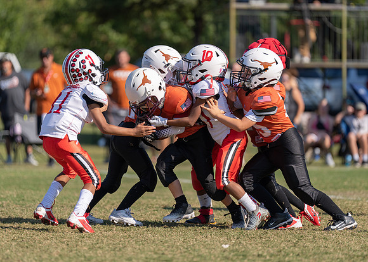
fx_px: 2441
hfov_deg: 8.6
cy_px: 123
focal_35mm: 234
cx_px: 178
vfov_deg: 6.2
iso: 100
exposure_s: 1/2500
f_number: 2.8
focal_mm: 200
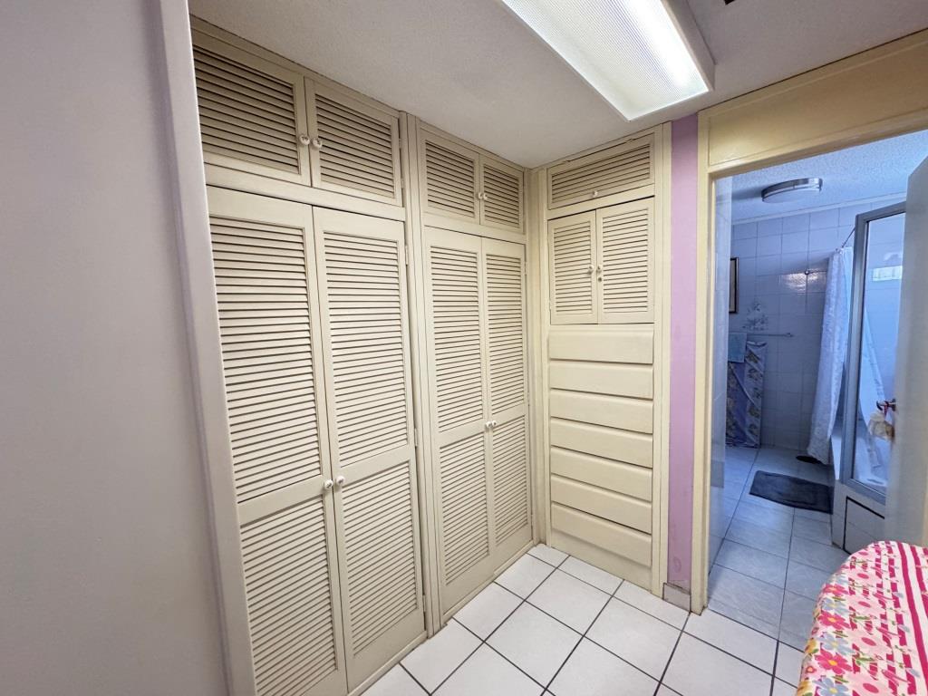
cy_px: 348
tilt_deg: -5.8
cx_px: 464
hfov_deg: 102.1
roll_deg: +2.8
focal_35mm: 14
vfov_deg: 85.7
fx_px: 375
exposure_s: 1/60
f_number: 2.2
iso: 500
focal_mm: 2.22
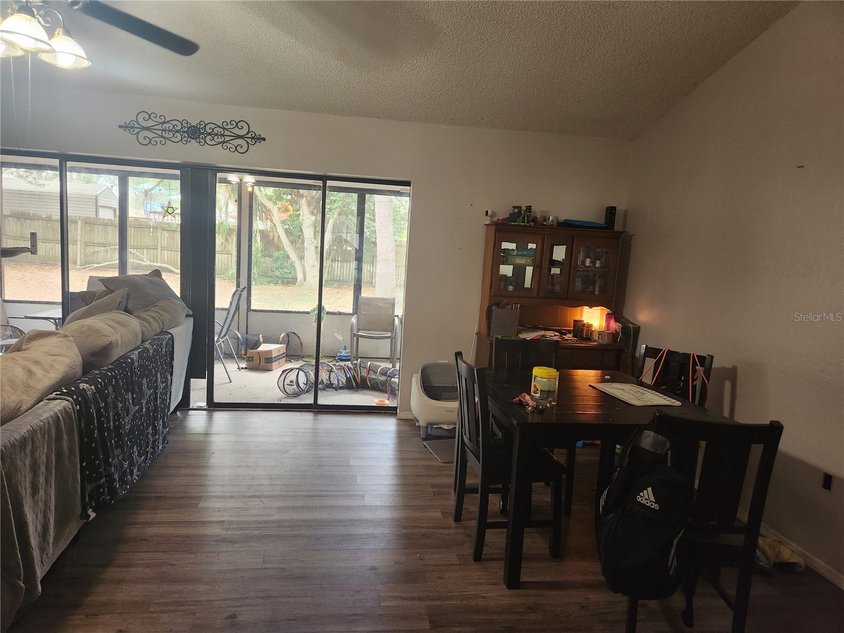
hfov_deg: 73.9
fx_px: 561
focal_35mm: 23
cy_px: 316
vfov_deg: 58.9
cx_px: 422
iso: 500
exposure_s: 1/120
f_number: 1.8
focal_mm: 5.4
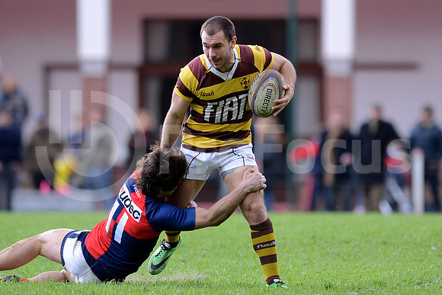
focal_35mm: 420
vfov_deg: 3.3
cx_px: 221
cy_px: 148
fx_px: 5158
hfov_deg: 4.9
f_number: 4
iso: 1100
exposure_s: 1/640
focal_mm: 420
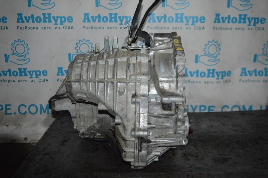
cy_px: 89
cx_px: 134
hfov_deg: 57.3
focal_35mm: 33
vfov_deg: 39.9
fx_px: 245
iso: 2800
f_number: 3.8
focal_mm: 22
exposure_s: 1/60
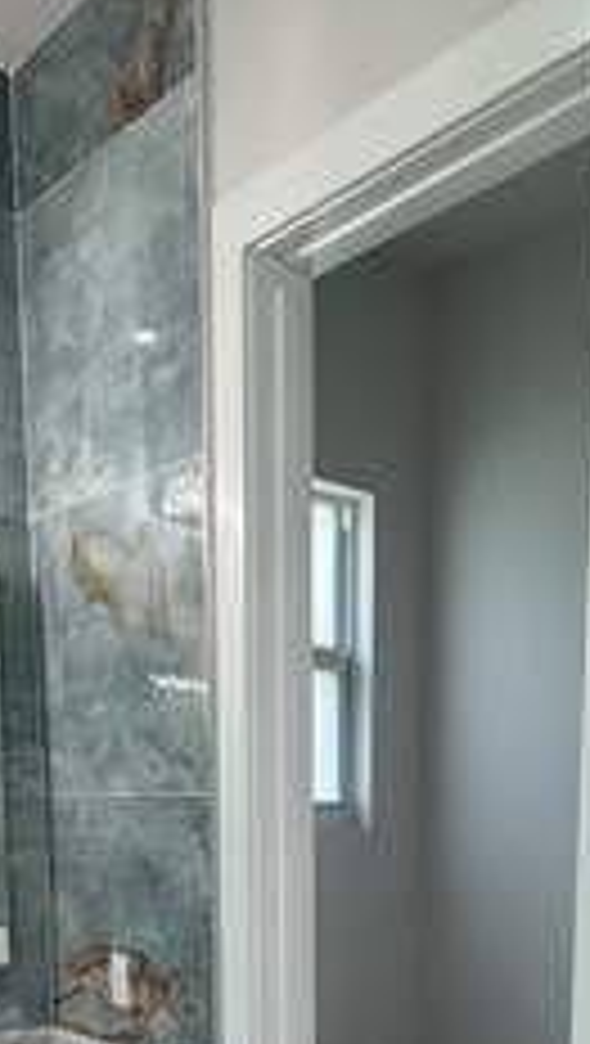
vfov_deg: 42.1
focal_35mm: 42
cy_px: 1035
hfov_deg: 27.9
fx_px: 1165
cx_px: 468
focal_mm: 2.22
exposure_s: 1/120
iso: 200
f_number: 2.2
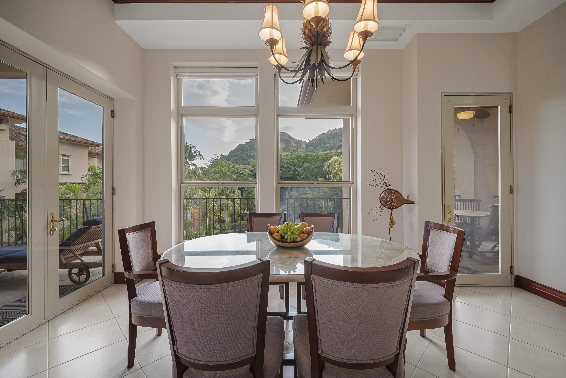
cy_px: 189
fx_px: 220
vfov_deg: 81.2
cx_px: 283
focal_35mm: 14
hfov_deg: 104.2
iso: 100
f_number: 8
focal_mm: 14
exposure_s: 1/5
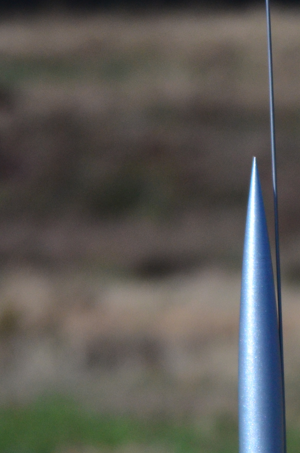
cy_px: 526
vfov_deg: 2.9
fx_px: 8795
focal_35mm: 700
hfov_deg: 2.0
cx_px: 271
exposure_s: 1/2500
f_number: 5.3
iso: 640
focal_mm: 165
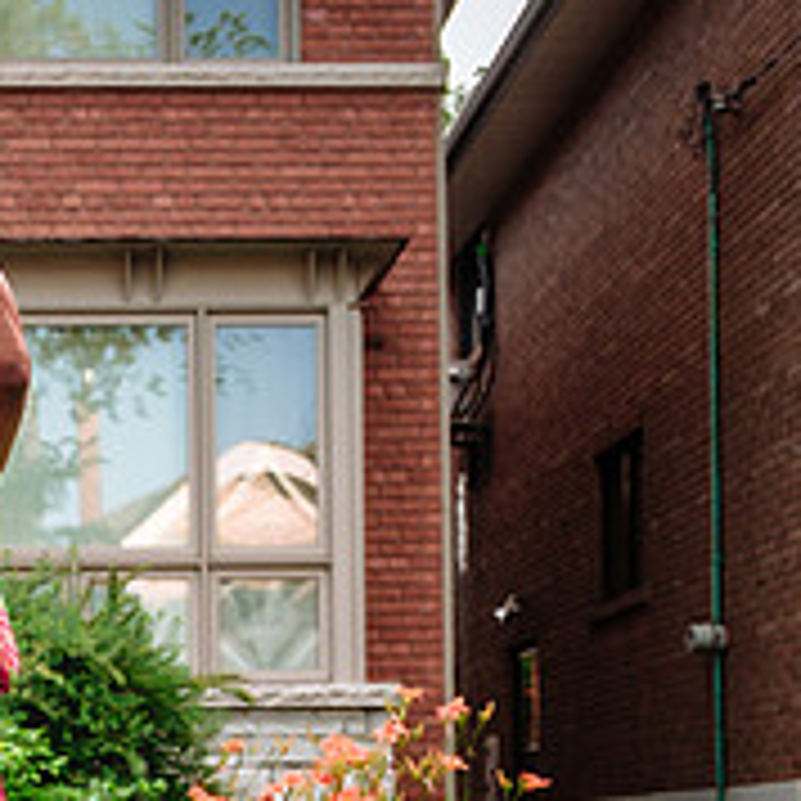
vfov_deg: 22.8
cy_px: 839
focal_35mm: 72
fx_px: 1885
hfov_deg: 23.3
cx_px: 63
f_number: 1.8
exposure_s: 1/500
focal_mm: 17
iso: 500
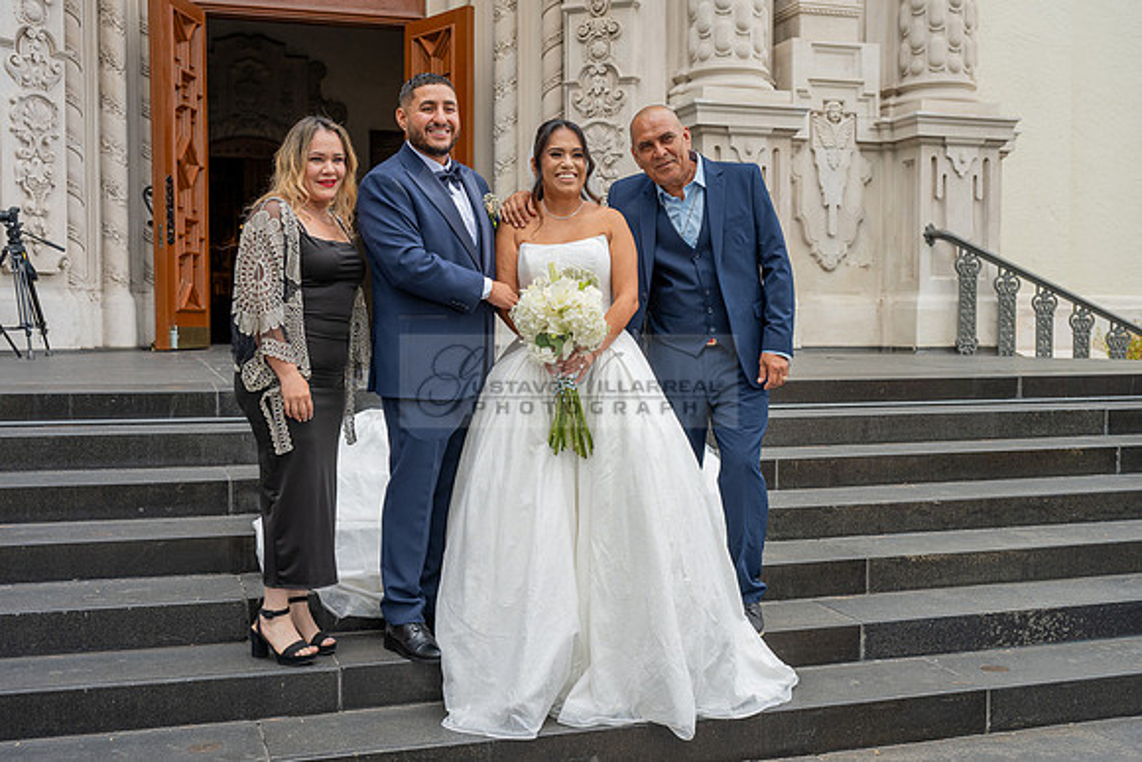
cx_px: 571
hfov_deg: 47.4
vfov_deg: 32.6
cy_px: 381
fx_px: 1301
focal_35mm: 41
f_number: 5
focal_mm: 41
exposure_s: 1/250
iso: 250
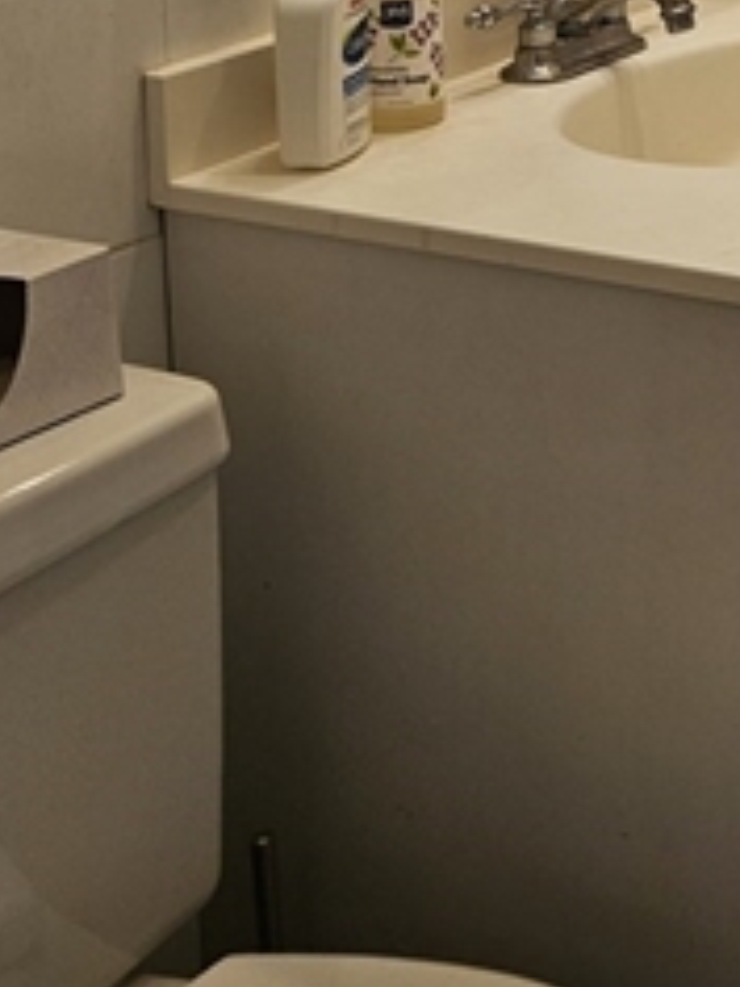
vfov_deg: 23.8
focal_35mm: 75
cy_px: -184
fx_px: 2138
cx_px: 1024
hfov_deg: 18.0
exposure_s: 1/120
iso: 50
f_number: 1.8
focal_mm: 5.4
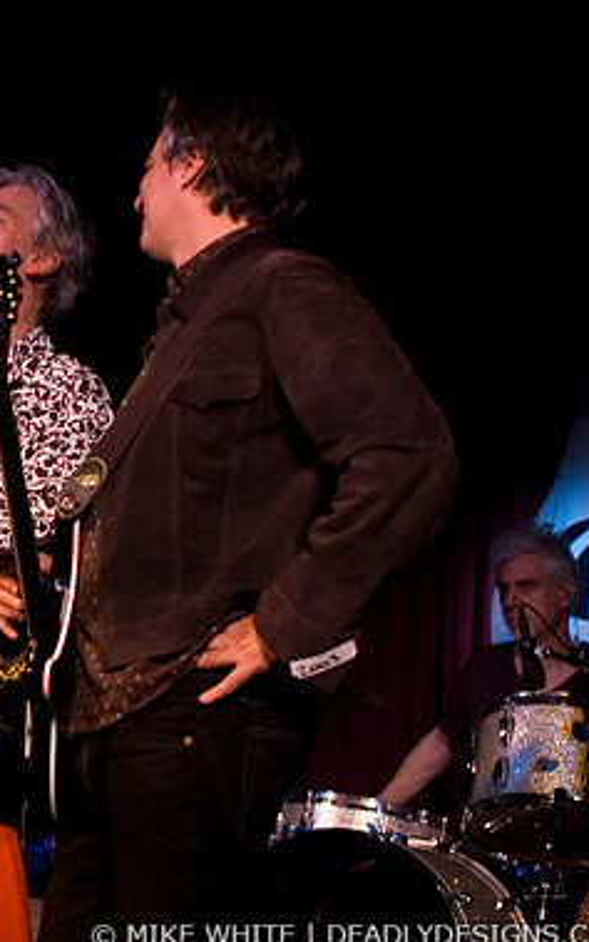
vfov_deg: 25.3
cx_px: -77
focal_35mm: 82
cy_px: 477
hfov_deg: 15.5
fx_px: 2100
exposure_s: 1/40
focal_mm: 35
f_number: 2.8
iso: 800
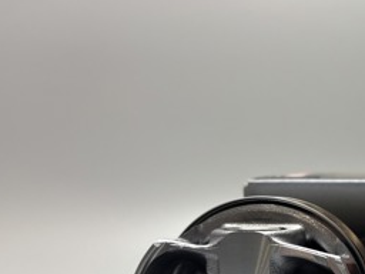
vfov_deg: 21.6
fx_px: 685
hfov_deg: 26.4
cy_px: 290
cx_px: 442
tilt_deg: -6.9
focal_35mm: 65
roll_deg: +0.6
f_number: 1.6
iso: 80
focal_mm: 5.96
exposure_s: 1/50
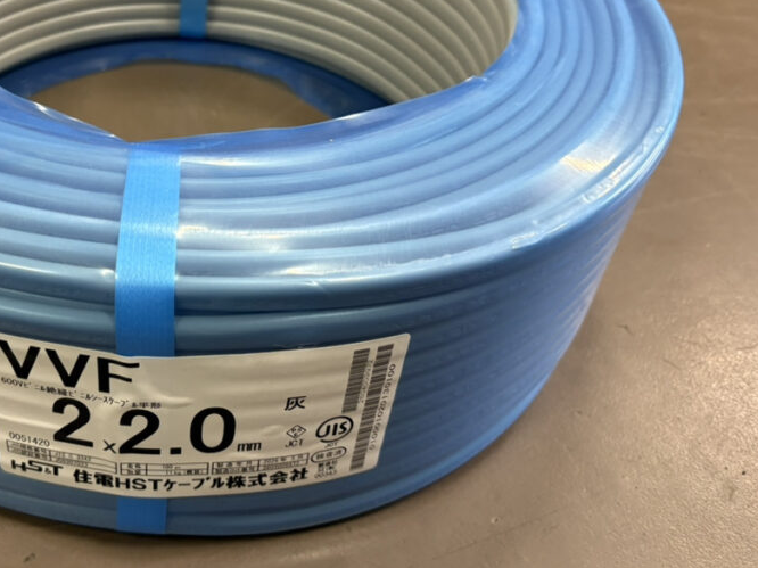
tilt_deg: -39.7
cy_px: 197
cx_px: 187
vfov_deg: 35.6
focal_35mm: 40
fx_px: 876
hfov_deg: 45.2
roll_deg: -1.7
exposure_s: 1/50
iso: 160
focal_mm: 5.96
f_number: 1.6
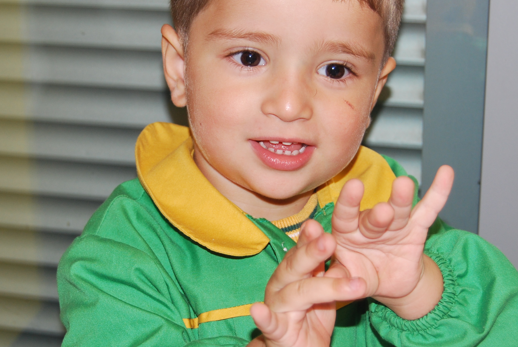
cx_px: 212
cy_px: 198
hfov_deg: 21.9
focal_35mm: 93
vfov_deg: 14.8
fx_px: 1338
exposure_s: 1/60
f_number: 4.8
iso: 200
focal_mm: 35
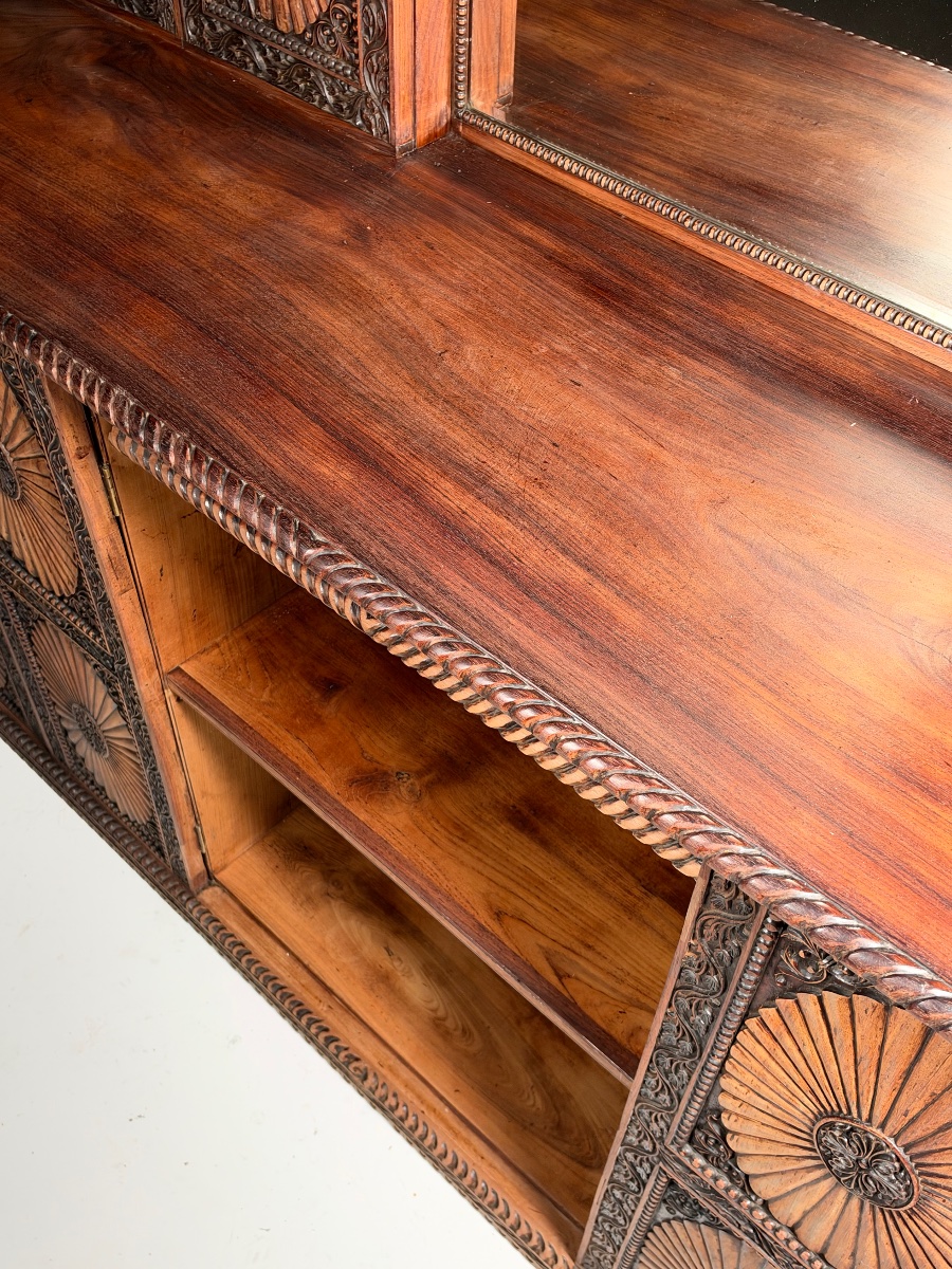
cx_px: 476
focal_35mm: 32
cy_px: 634
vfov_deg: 56.8
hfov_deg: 44.2
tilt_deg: -46.7
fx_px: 1173
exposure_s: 1/54
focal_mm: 6.93
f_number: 1.8
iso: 320
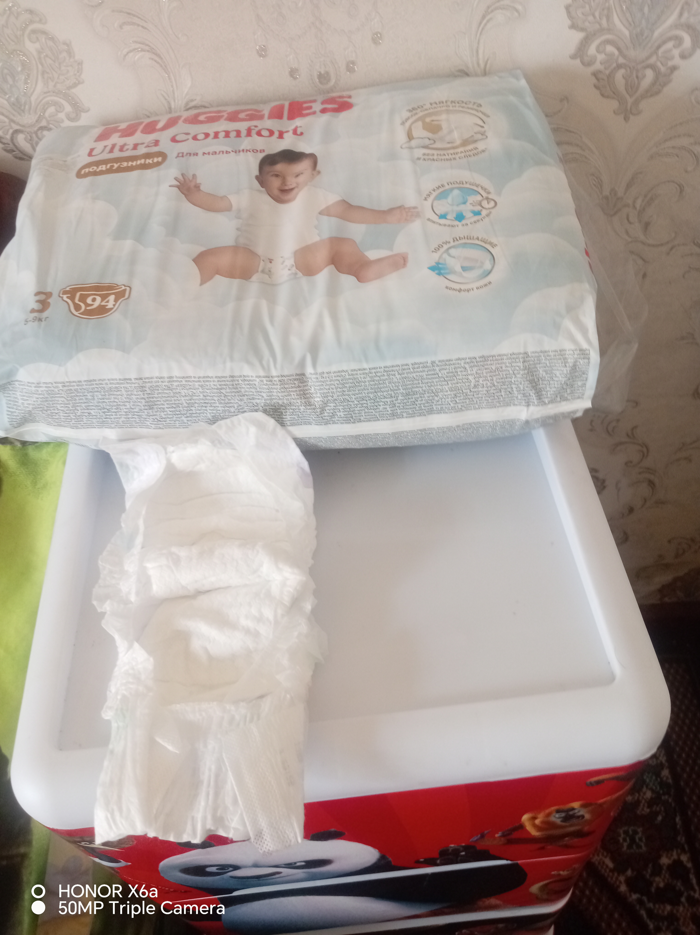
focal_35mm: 27
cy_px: 468
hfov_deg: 51.3
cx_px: 350
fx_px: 729
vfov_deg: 65.3
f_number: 1.8
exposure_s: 1/20
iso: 838
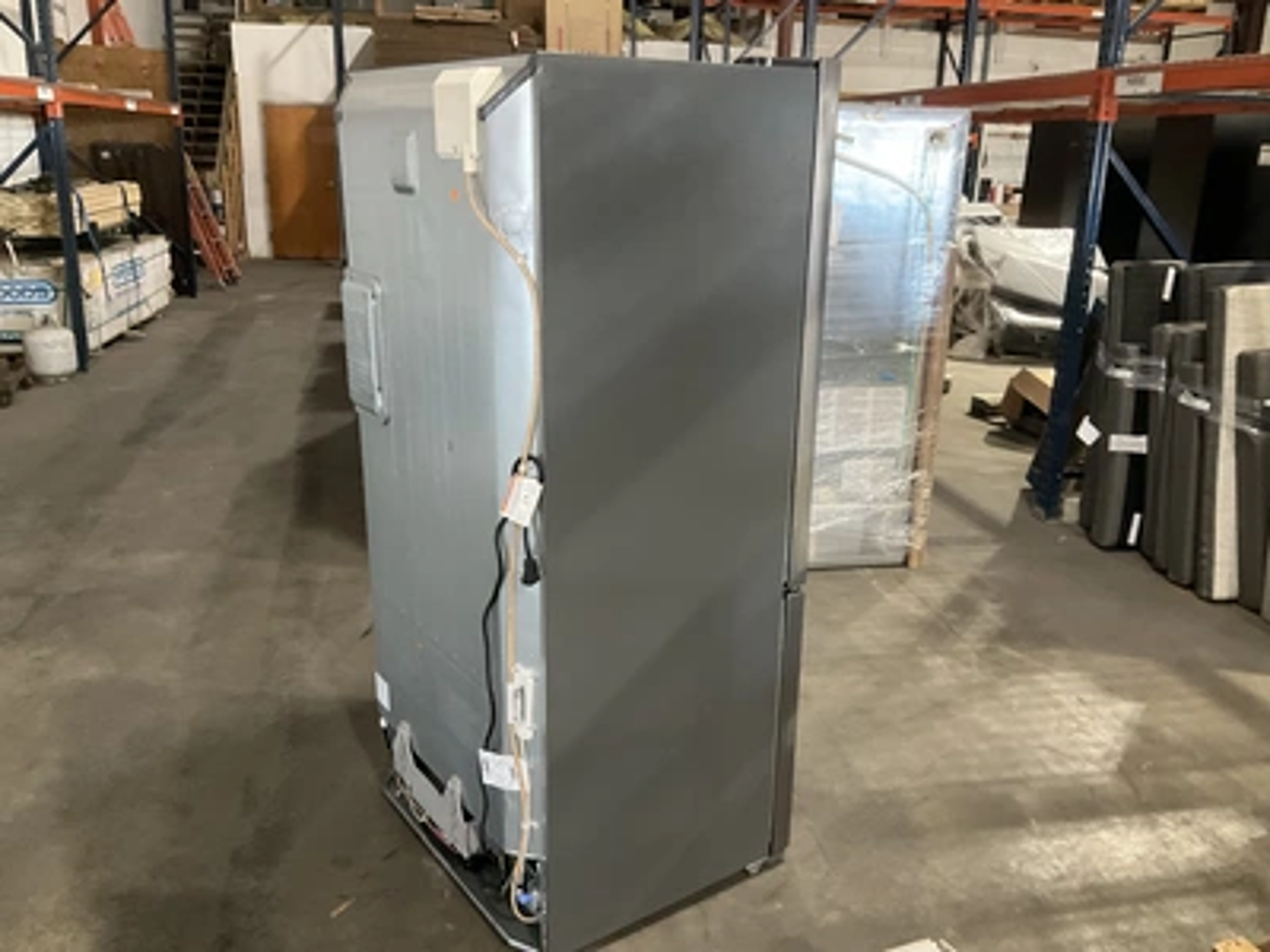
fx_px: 1064
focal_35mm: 29
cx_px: 635
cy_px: 476
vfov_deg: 48.2
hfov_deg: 61.7
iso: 320
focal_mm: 3
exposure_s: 1/40
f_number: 1.8
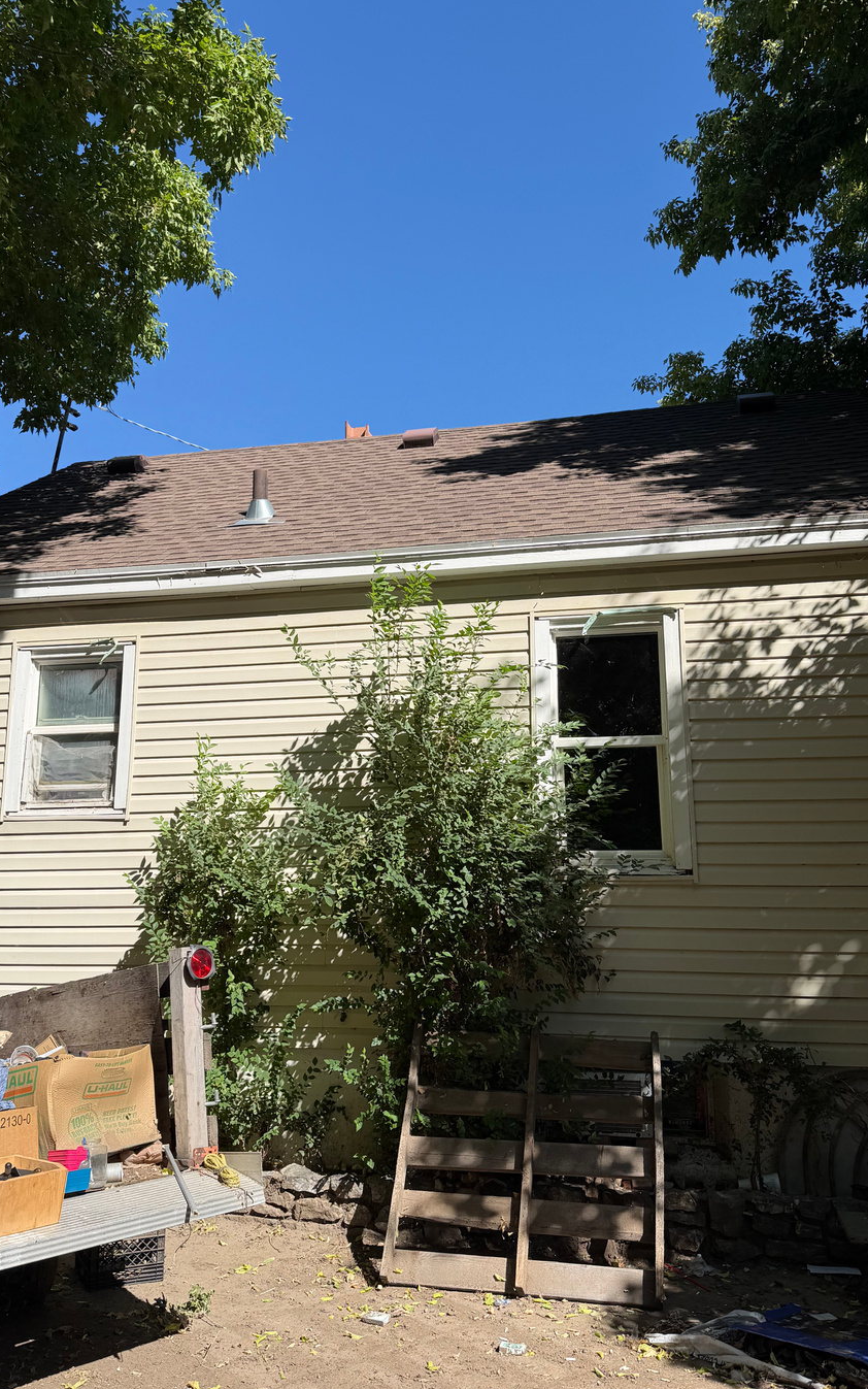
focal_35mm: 29
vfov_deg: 64.6
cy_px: 684
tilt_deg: +11.0
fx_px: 1098
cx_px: 422
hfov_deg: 43.1
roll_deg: -0.7
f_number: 1.78
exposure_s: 1/3584
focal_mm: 6.76
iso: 80
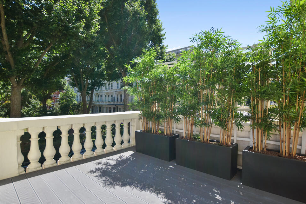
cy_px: 96
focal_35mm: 18
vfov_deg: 68.8
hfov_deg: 91.5
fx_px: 149
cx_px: 151
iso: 200
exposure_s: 1/640
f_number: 5.6
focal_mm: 11
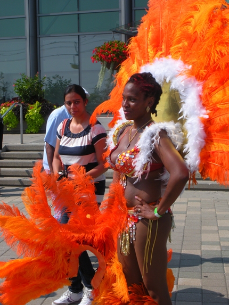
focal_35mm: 67
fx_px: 591
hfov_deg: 21.9
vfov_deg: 29.0
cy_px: 155
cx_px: 110
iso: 64
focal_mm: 11.2
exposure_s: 1/634
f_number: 4.6
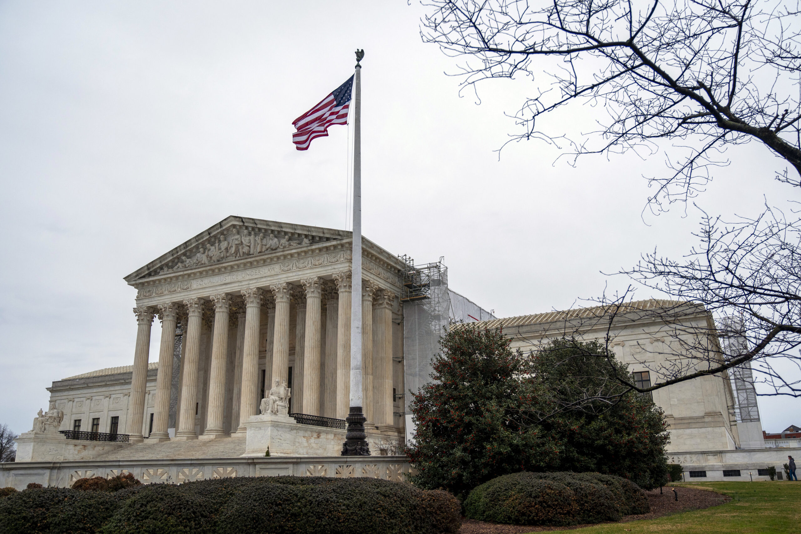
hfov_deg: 63.7
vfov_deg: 45.0
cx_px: 400
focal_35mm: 29
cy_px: 267
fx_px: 645
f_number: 3.2
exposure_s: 1/320
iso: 320
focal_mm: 29
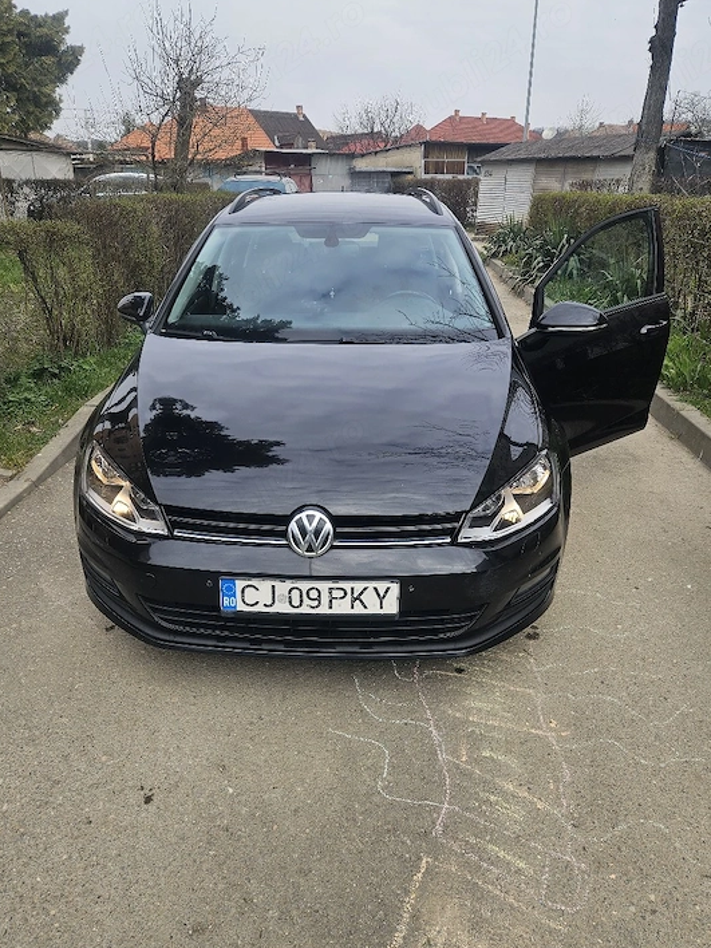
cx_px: 331
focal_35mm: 26
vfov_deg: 67.2
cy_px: 516
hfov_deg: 53.0
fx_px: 712
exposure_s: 1/435
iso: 25
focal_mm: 5.4
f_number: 1.8
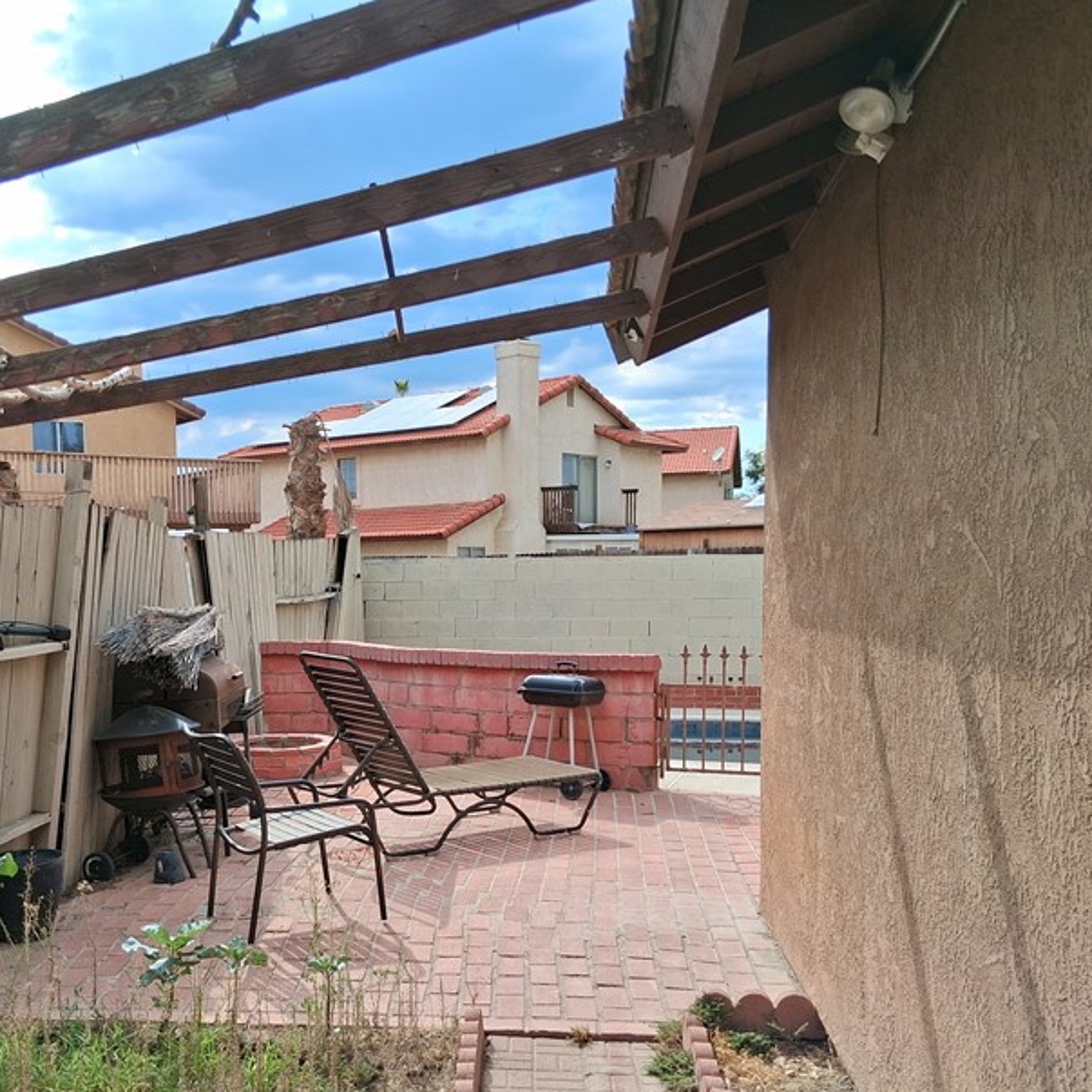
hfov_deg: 42.3
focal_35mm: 39
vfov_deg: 42.5
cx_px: 362
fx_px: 1392
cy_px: 679
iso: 25
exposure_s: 1/601
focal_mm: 3.98
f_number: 1.8
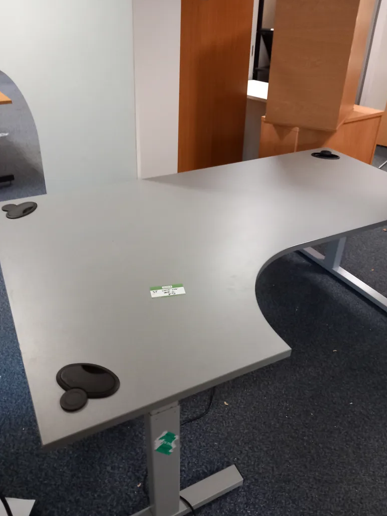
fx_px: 418
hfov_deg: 49.7
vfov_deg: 63.5
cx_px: 200
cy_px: 251
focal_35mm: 28
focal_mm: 4
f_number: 1.8
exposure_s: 1/20
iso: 500
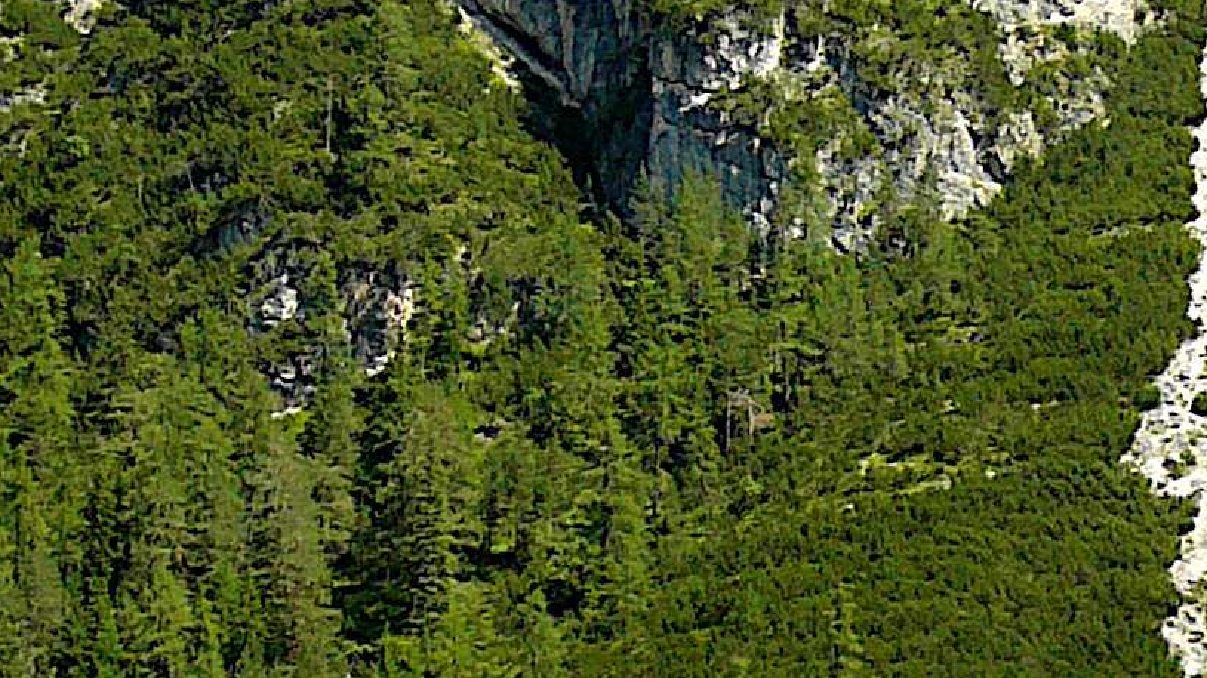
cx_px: 1265
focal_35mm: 178
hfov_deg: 11.9
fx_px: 5696
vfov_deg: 6.8
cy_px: 542
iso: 80
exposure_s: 1/500
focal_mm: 7.8
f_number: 3.4
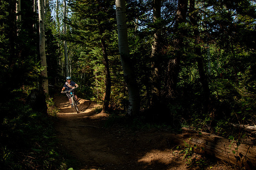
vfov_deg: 45.6
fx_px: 202
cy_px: 85
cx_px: 128
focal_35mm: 28
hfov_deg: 64.6
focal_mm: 27
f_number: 10
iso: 500
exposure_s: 1/320
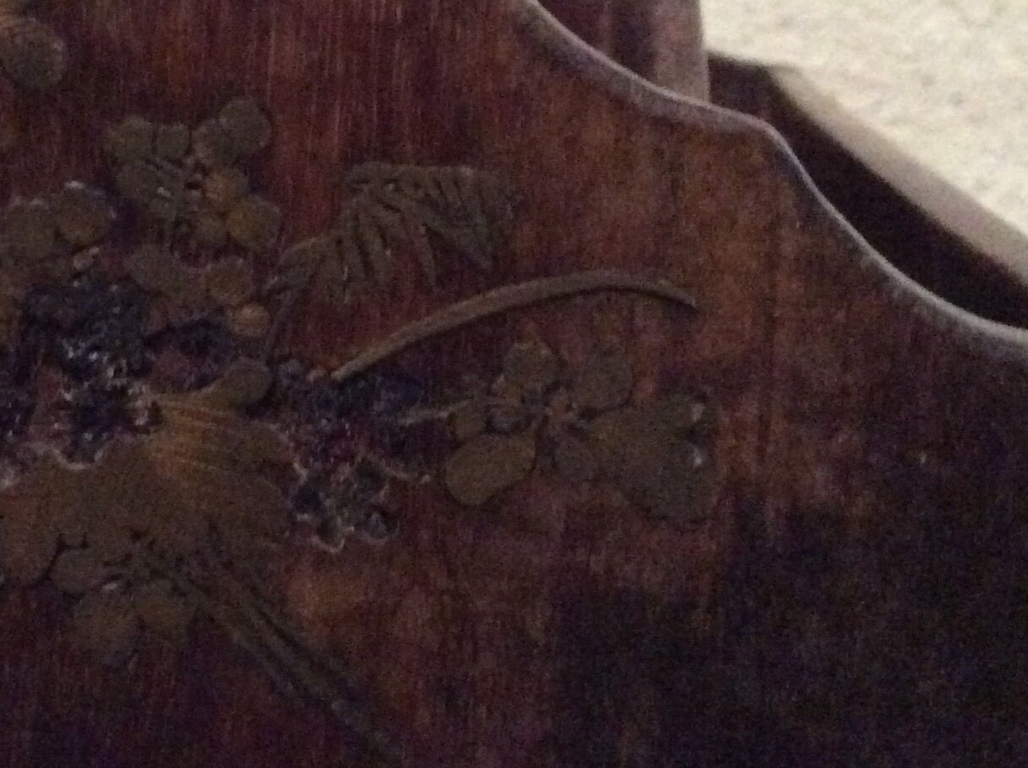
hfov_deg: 28.1
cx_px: 230
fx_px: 2016
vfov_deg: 21.5
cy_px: 293
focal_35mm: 68
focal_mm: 3.3
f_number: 2.4
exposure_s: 1/17
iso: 640
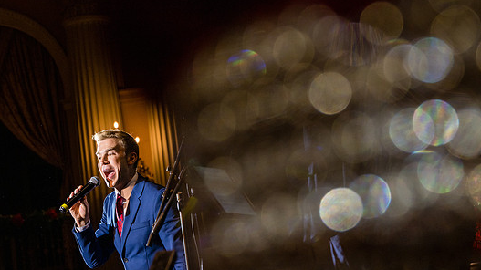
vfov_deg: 10.0
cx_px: 226
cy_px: 134
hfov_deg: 17.7
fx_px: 1543
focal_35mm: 121
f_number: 4
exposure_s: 1/100
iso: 400
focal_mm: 70
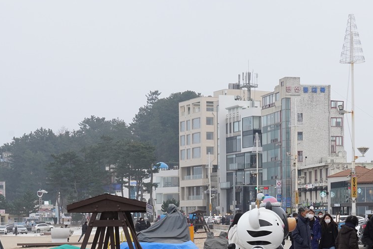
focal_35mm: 117
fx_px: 1213
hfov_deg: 17.4
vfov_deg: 11.6
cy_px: 254
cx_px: 264
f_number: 14
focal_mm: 44
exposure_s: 1/100
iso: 800
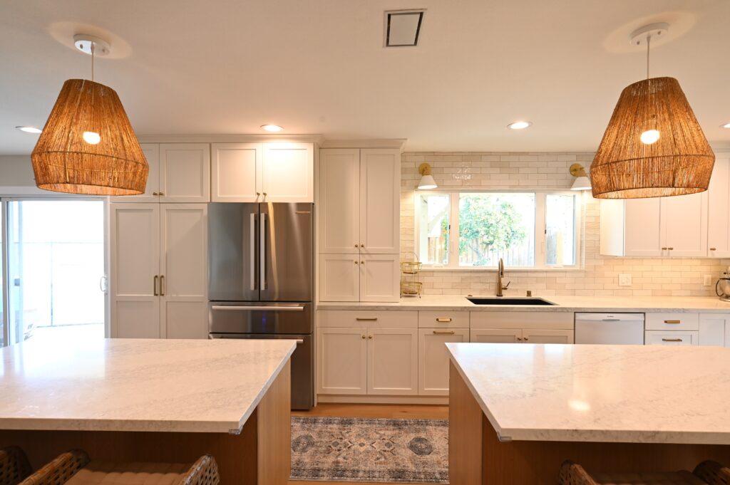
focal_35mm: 17
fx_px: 344
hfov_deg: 93.3
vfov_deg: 70.3
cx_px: 365
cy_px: 242
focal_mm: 17
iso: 500
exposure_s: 1/15
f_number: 8
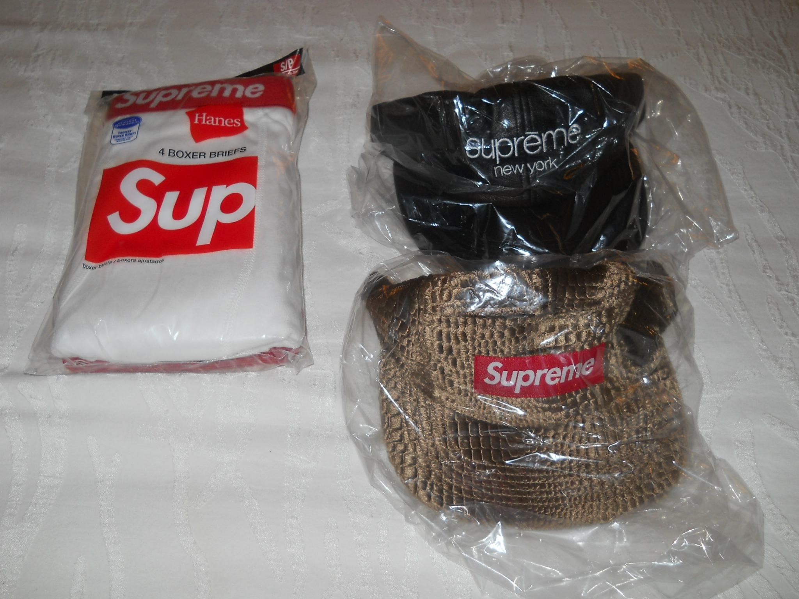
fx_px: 946
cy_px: 300
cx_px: 400
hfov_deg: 45.8
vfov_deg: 35.1
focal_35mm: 41
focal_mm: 6.72
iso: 80
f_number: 3.1
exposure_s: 1/30
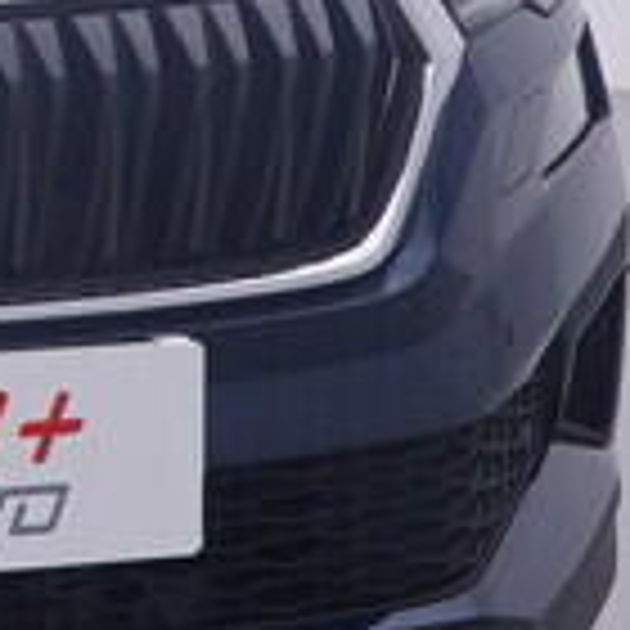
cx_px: -1035
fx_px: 4043
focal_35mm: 196
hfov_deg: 8.0
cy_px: -369
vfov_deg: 8.7
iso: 200
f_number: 5
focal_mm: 15
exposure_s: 1/80
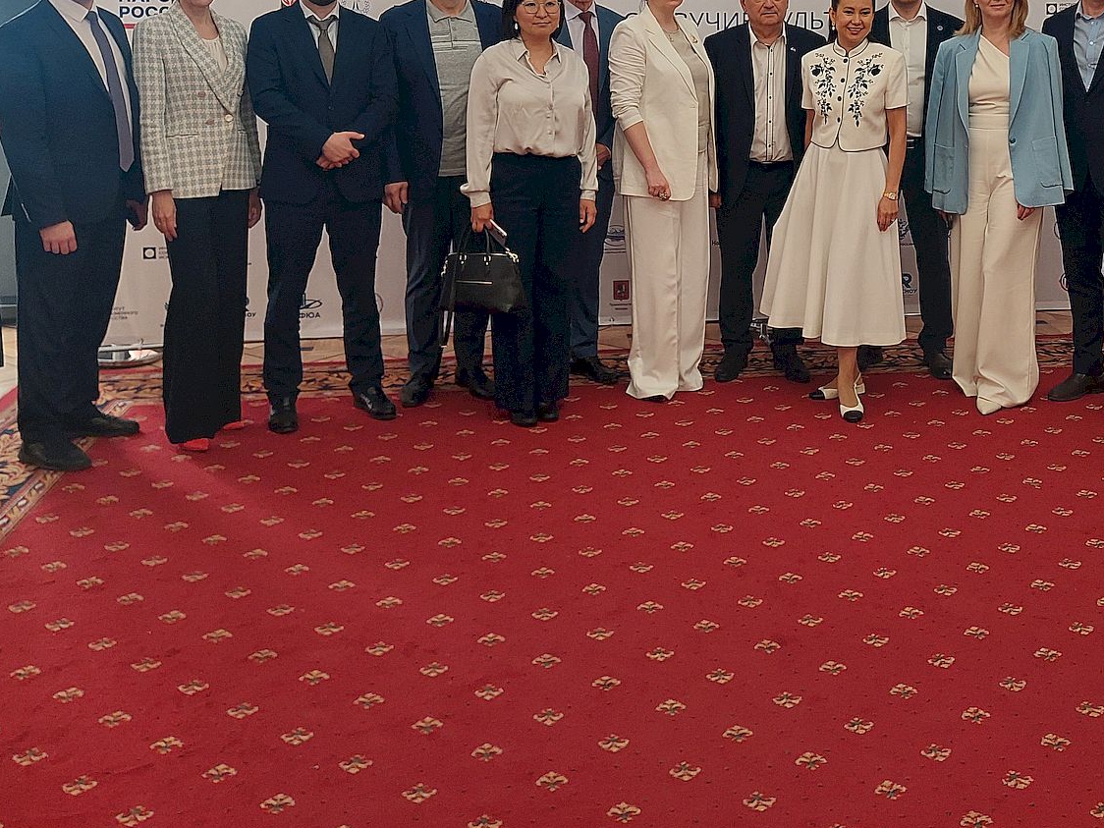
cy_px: 125
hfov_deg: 45.1
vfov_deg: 33.7
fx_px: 1308
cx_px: 737
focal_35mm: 41
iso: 125
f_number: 1.8
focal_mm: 5.23
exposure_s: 1/50
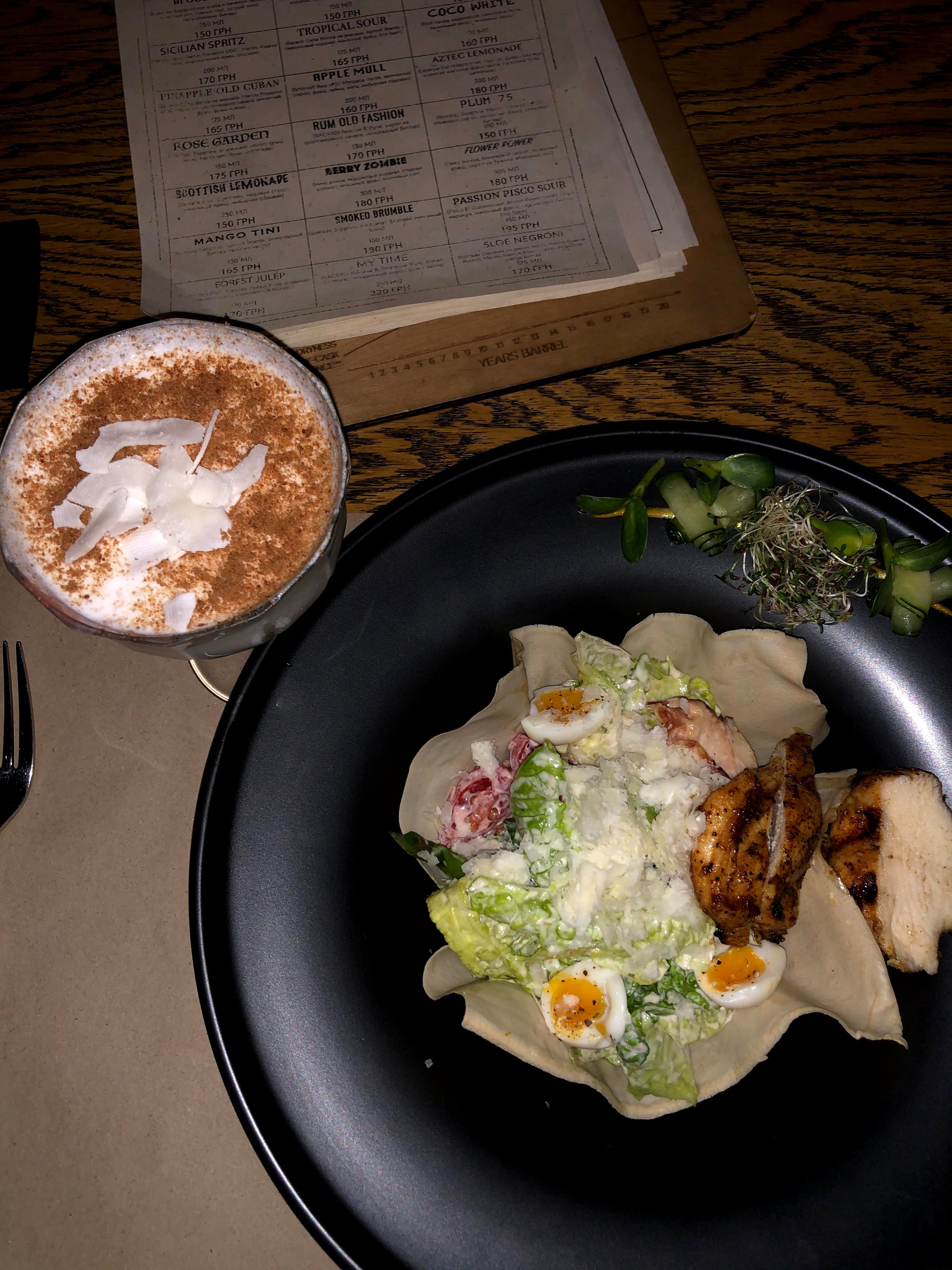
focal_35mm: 28
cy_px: 635
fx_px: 1027
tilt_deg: -71.3
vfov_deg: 63.4
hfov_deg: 49.7
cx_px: 476
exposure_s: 1/25
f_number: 1.8
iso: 25
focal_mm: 4
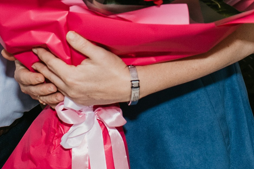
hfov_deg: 13.4
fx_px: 1079
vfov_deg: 8.8
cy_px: -58
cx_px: 113
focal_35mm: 153
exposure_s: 1/160
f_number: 4
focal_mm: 35
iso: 500
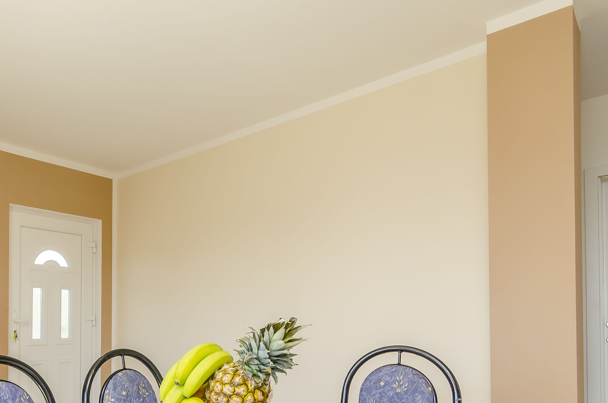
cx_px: 118
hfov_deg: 61.7
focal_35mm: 27
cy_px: 305
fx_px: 455
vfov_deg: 46.0
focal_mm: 10
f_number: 8
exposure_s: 1/80
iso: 250
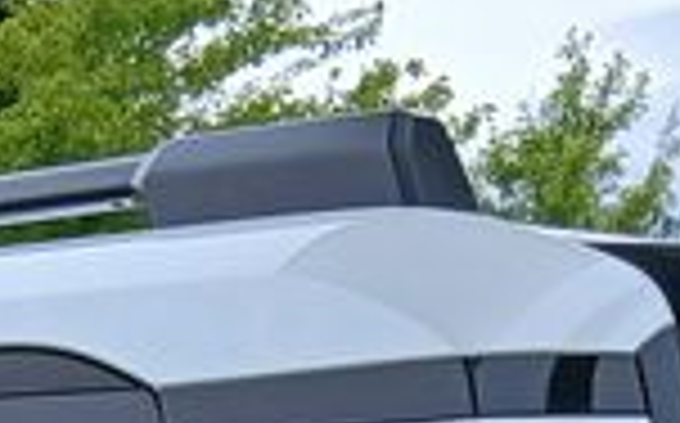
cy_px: 1458
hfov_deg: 11.1
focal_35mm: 187
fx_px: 3462
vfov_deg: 6.2
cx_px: 59
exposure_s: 1/194
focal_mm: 3.98
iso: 20
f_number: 1.8
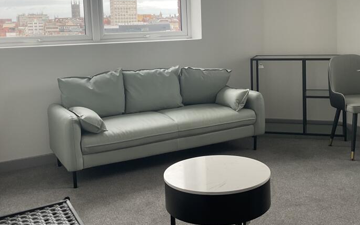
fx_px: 451
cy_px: 59
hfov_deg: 43.2
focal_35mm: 46
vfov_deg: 27.7
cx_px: 218
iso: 25
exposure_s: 1/100
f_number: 1.8
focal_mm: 3
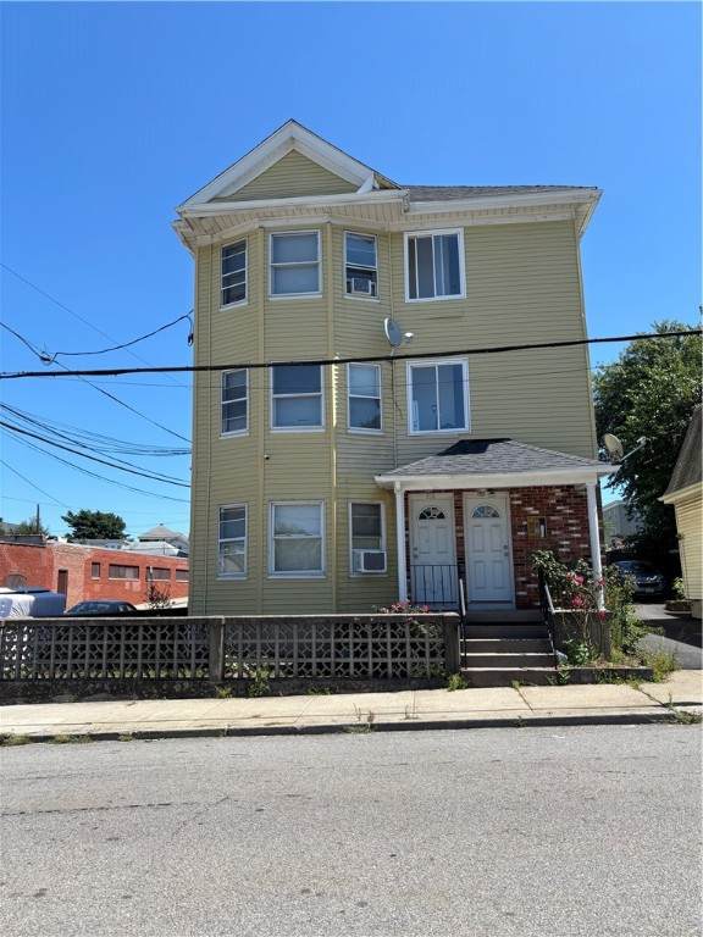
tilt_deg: +11.8
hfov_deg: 53.1
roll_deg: +0.9
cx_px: 352
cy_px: 468
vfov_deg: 67.3
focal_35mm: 26
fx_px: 704
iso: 50
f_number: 1.6
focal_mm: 5.96
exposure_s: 1/2778
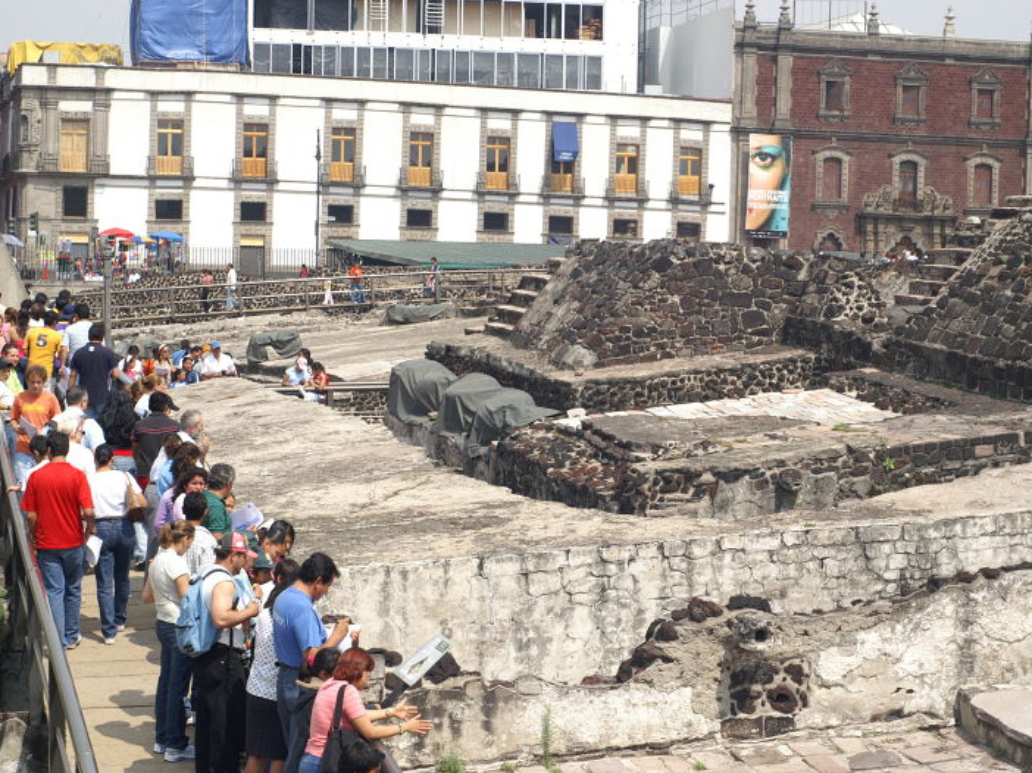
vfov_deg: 18.0
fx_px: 2444
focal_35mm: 82
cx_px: 549
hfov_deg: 23.8
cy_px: 384
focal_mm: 50
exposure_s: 1/300
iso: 100
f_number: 8
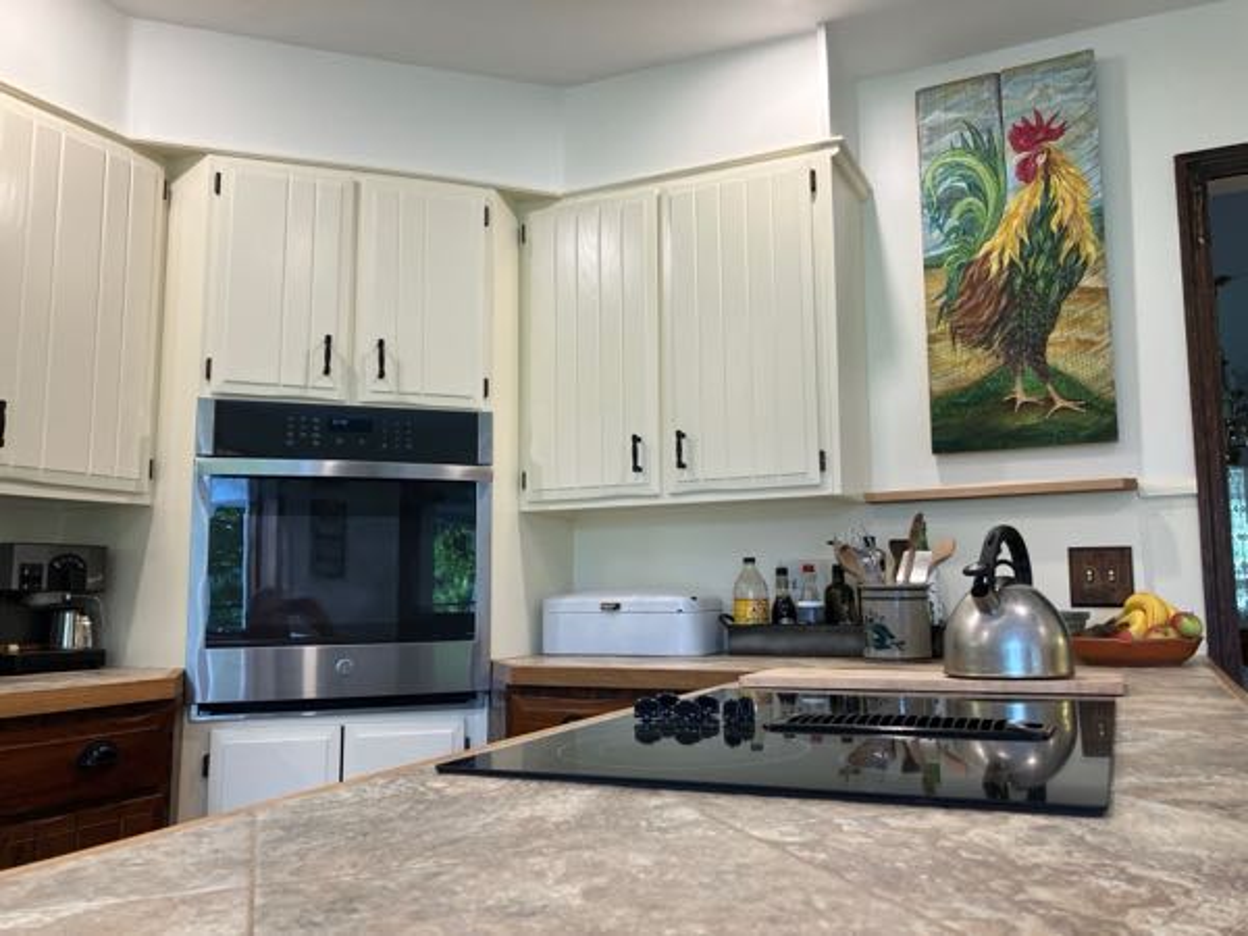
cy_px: 468
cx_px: 624
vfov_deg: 49.7
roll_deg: +0.2
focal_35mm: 28
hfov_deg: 63.4
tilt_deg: +7.1
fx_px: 1009
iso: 50
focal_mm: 3.99
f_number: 1.8
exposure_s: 1/60
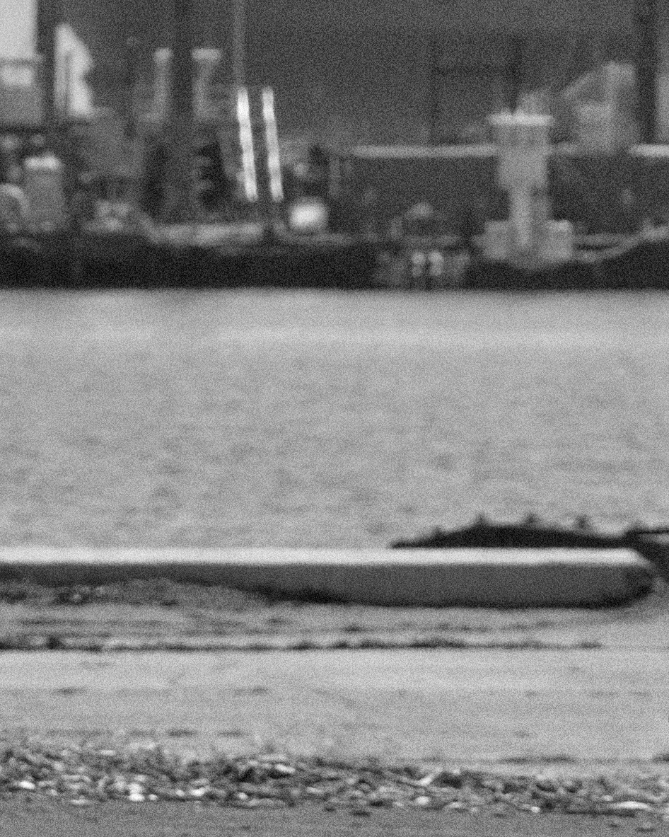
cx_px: 248
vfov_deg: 3.3
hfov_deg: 2.6
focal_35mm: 594
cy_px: 62
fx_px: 14705
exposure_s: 1/340
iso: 100
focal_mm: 80
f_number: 7.1
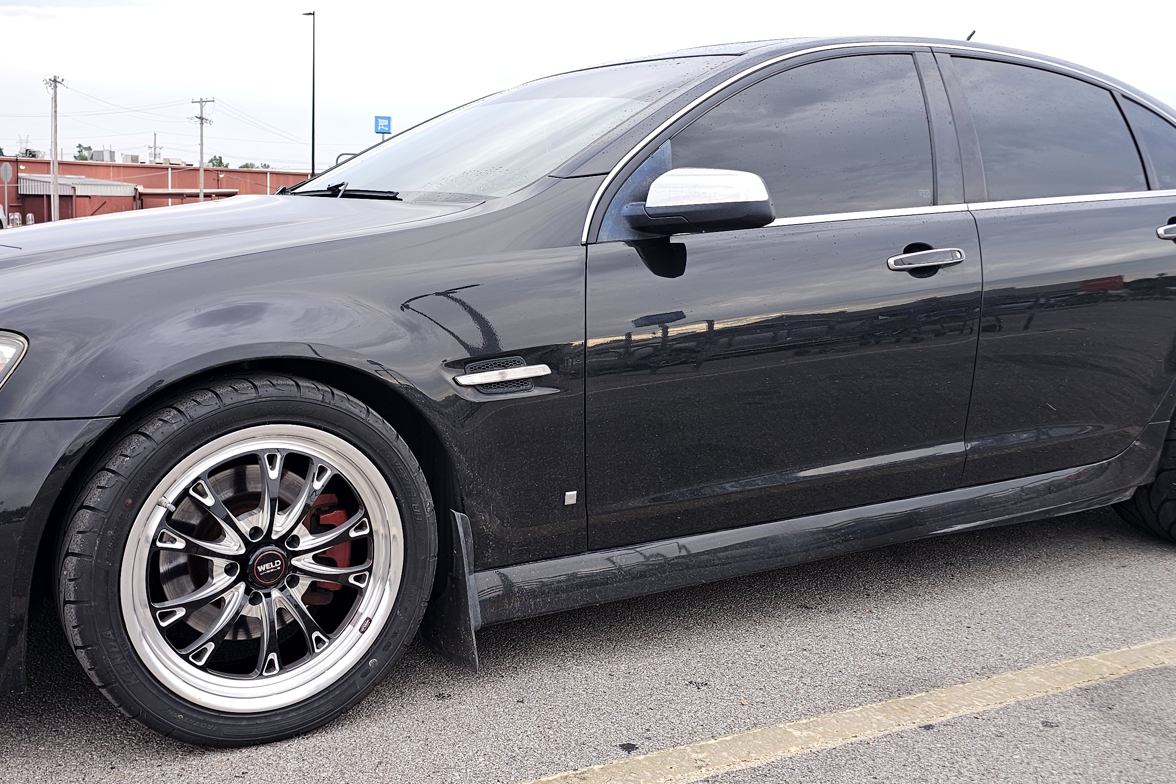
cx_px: 555
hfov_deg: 50.7
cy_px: 310
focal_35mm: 38
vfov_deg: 34.9
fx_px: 1241
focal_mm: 6.3
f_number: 1.7
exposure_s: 1/52
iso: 16
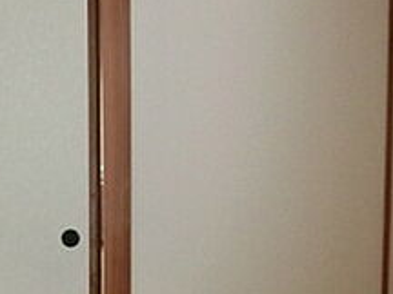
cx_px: -175
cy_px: 267
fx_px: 806
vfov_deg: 20.3
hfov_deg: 22.9
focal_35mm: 71
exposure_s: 1/50
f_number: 3
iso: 400
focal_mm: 4.24
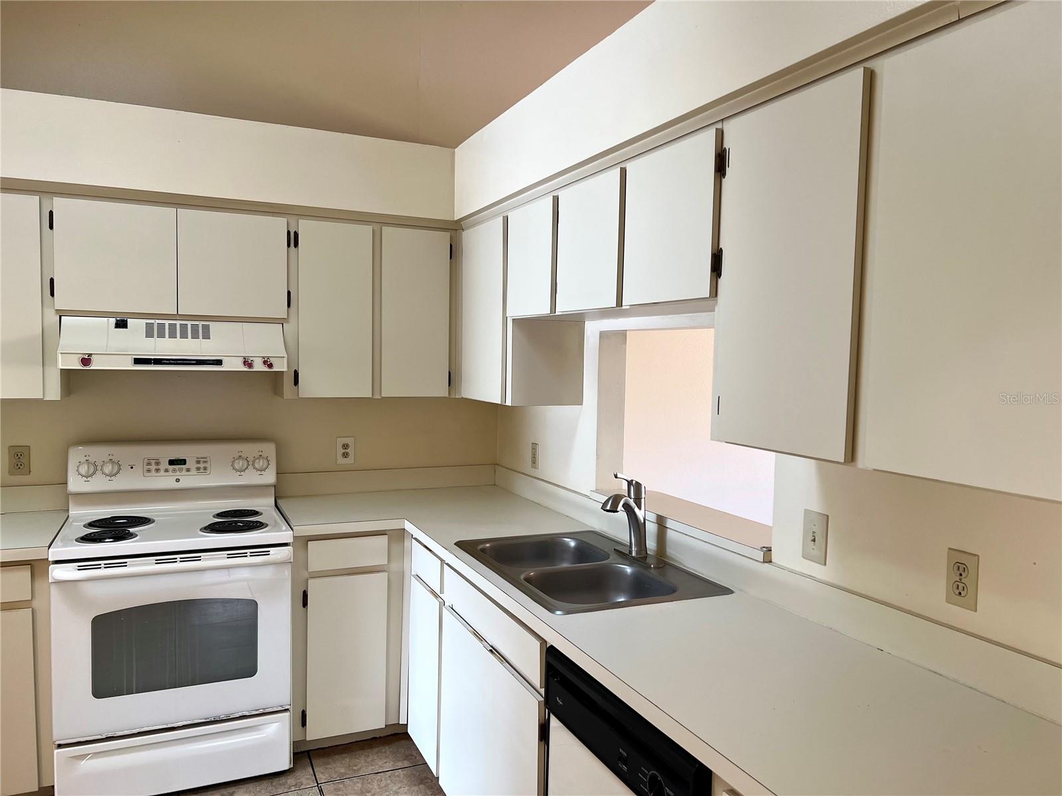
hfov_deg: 67.3
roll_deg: -1.3
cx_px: 531
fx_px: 798
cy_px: 398
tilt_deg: -3.9
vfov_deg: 53.1
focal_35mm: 26
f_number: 1.5
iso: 125
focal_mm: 5.7
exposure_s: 1/120
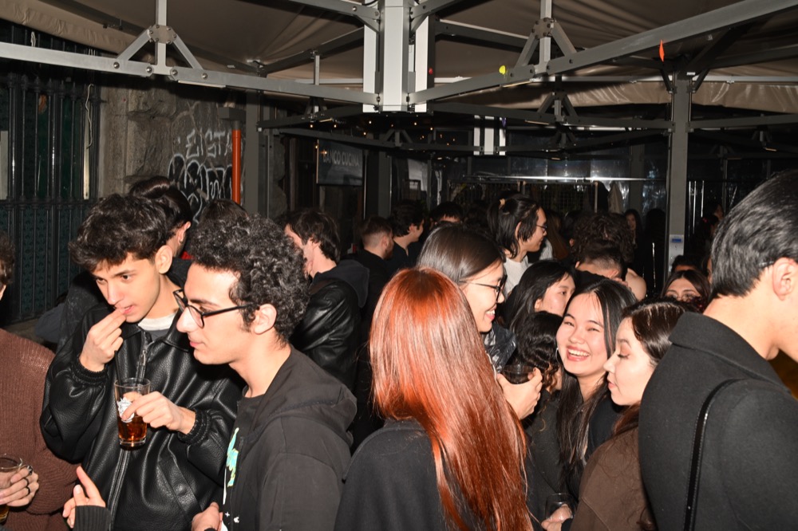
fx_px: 831
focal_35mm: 38
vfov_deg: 35.5
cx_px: 399
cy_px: 266
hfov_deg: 51.3
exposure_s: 1/200
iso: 100
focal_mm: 25
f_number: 5.6
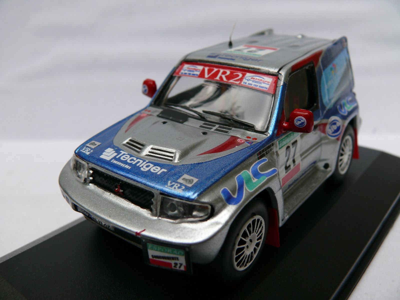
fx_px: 404
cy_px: 150
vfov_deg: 40.7
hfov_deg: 52.6
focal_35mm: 35
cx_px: 200
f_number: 4
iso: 100
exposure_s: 1/125
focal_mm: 7.4
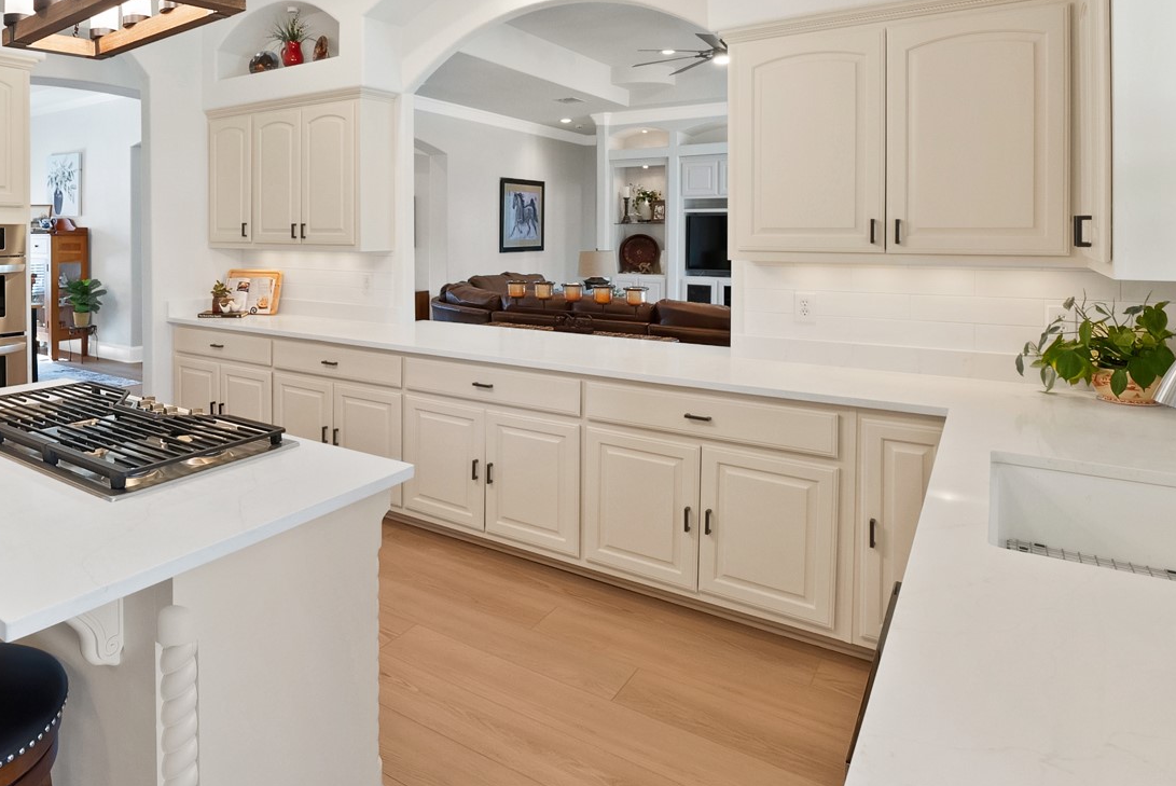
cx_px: 359
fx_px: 719
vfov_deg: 55.5
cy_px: 232
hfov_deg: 75.2
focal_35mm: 22
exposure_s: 1/2.5
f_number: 9
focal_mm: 12
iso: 640
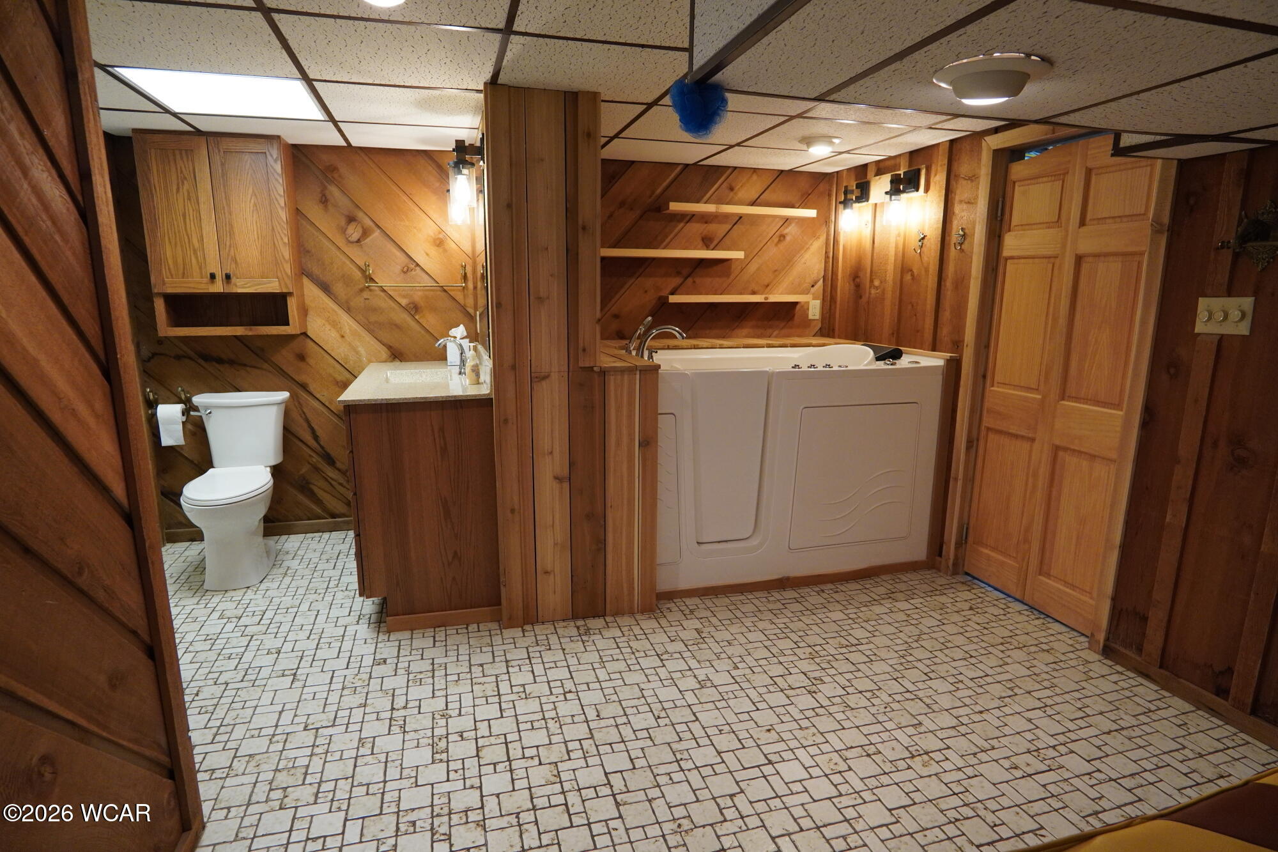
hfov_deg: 90.0
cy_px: 426
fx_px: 639
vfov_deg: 67.4
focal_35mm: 18
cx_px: 639
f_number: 4
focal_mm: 12
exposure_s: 1/160
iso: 1250
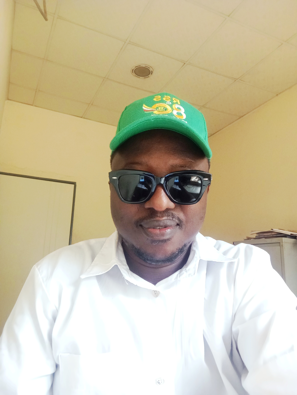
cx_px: 148
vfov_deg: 67.3
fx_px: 297
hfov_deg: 53.1
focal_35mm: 26
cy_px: 198
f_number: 2.05
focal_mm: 2.79
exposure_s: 1/25
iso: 397
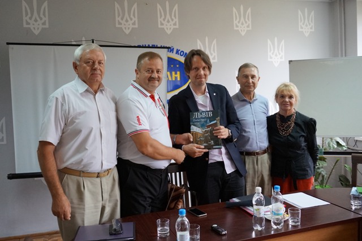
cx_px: 181
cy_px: 120
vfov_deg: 40.0
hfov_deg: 57.2
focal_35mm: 33
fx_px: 332
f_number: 4.5
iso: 1250
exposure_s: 1/160
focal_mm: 22
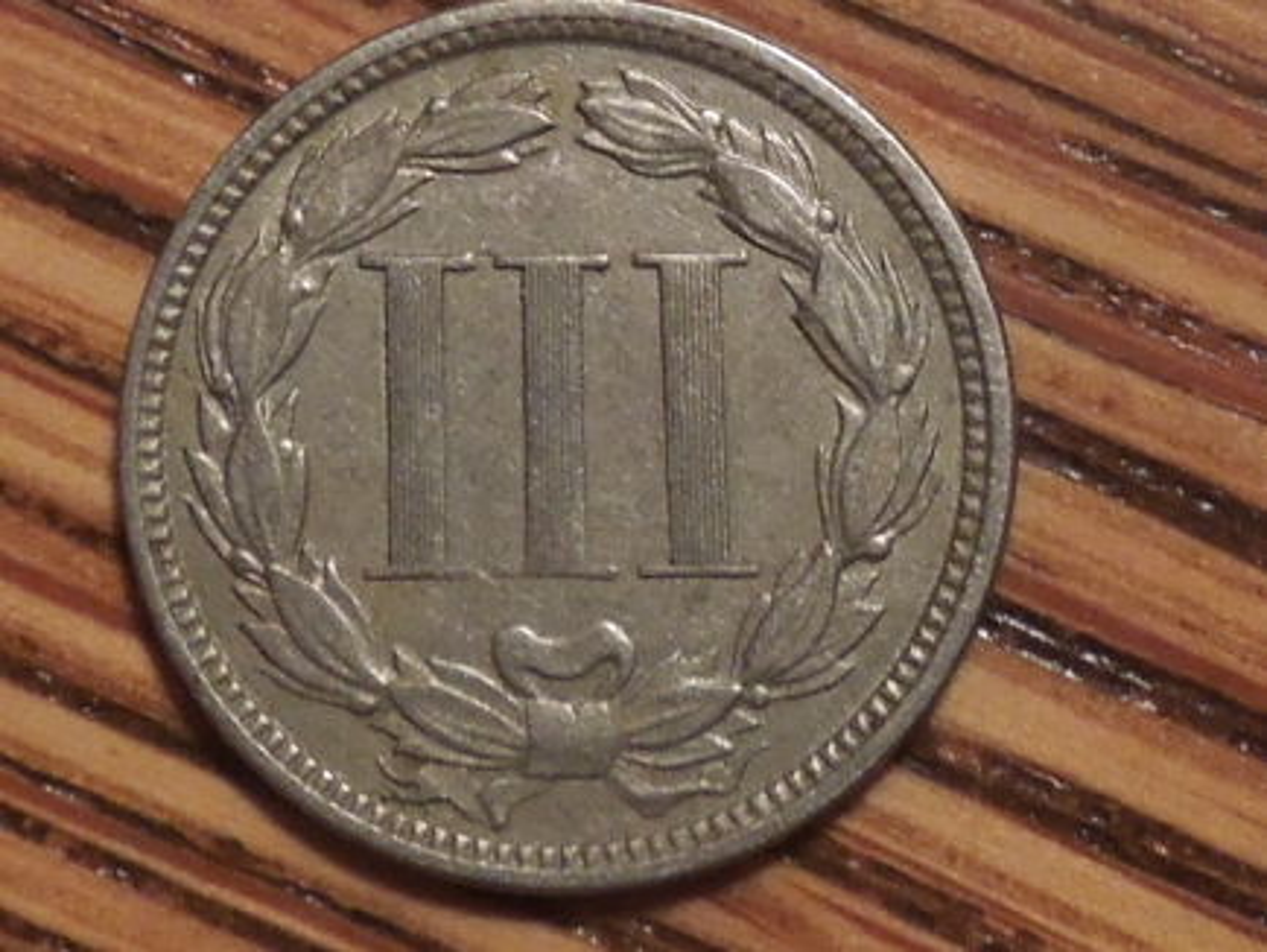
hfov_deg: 69.4
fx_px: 916
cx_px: 634
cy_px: 476
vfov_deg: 54.9
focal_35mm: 25
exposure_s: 1/30
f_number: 3.3
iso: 400
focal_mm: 4.5
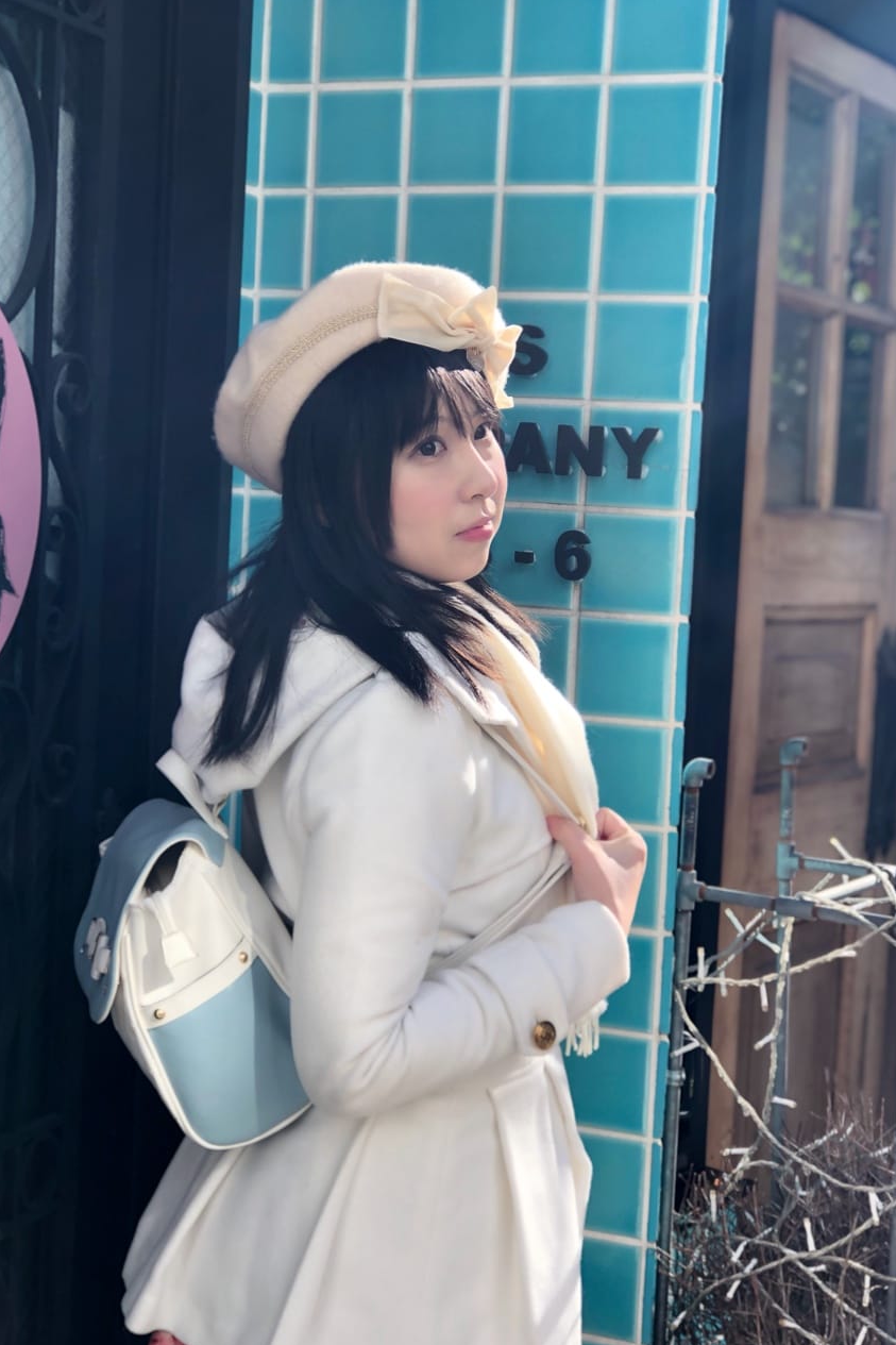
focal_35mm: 60
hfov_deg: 22.6
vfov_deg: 33.4
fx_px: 2240
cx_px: 422
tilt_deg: -4.5
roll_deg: -3.9
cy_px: 670
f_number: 2.8
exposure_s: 1/148
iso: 20
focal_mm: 6.6
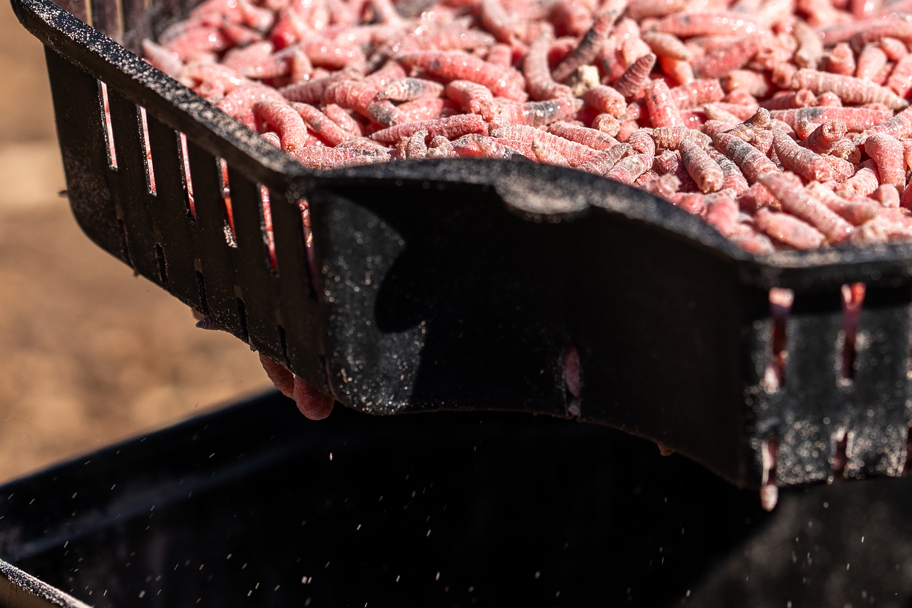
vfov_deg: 9.2
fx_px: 3774
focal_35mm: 149
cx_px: 654
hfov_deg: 13.7
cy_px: 251
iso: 100
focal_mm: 50
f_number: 3.2
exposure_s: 1/1000
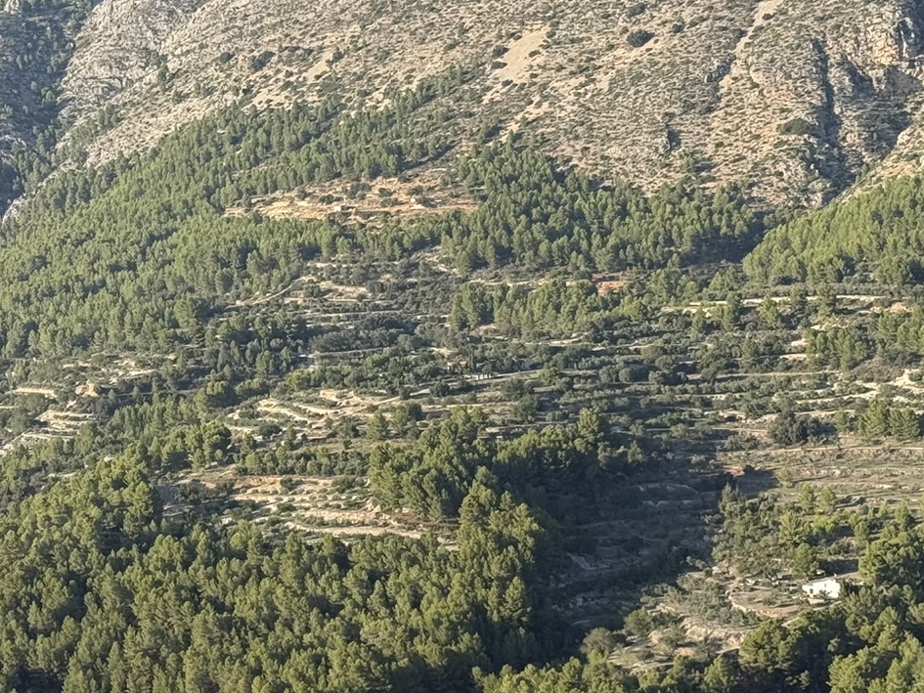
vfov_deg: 14.2
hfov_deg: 18.8
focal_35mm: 104
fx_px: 2776
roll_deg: +2.5
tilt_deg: -5.9
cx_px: 260
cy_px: 457
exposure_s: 1/1575
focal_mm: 6.76
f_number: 1.78
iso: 64
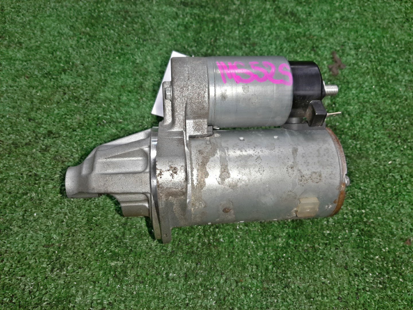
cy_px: 155
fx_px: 310
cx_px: 206
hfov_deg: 67.3
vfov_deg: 53.1
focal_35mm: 26
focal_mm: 3.93
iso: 109
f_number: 1.7
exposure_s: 1/50
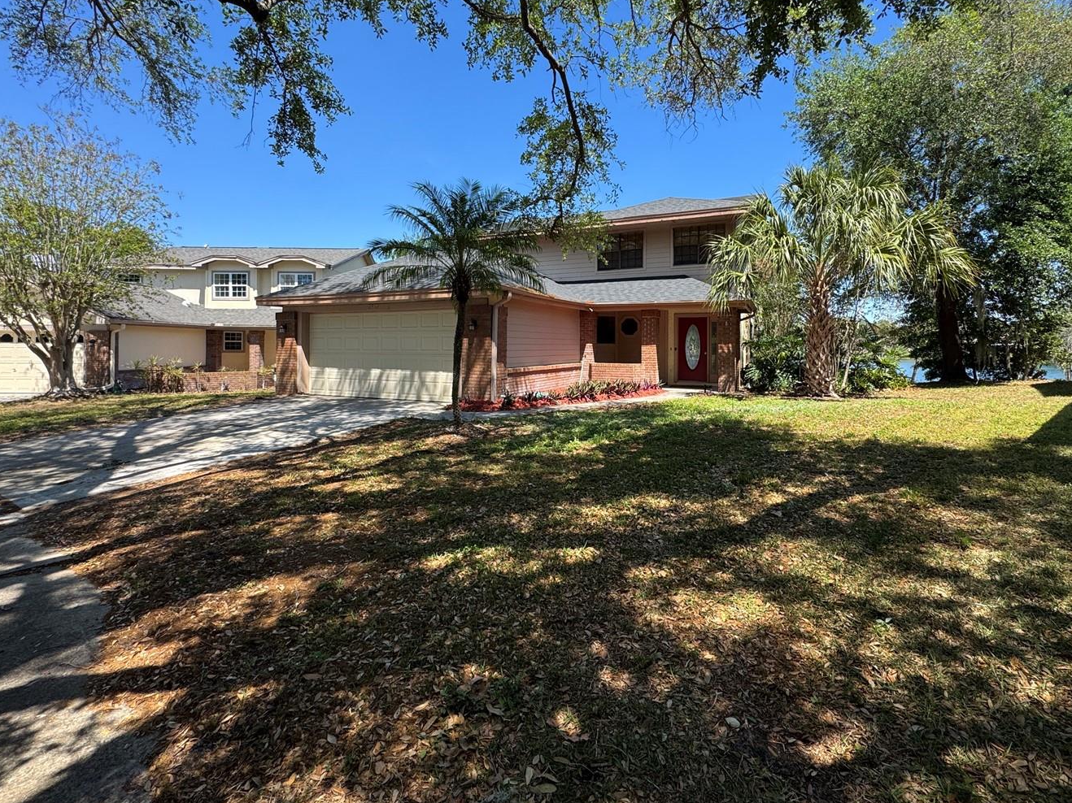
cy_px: 346
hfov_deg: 91.0
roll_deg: -0.2
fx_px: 526
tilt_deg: -0.3
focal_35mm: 17
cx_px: 556
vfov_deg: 74.3
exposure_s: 1/713
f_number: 2.2
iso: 40
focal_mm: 2.22
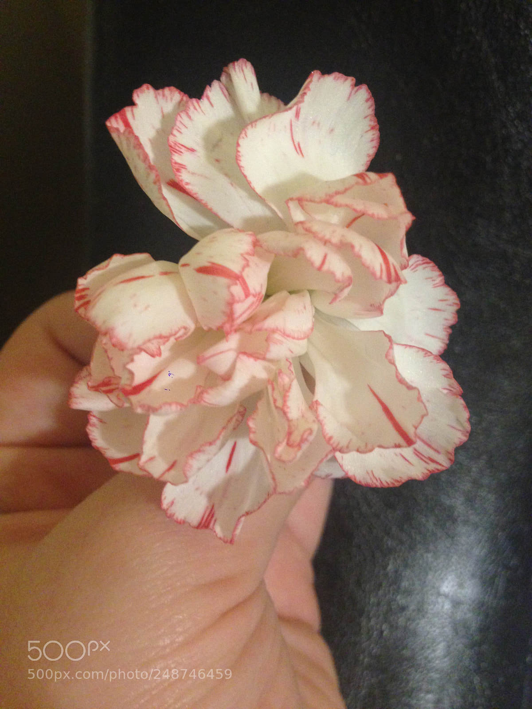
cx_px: 266
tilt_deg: -64.1
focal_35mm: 33
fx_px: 676
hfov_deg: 42.9
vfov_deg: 55.4
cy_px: 354
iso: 320
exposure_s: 1/20
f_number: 2.4
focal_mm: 4.12
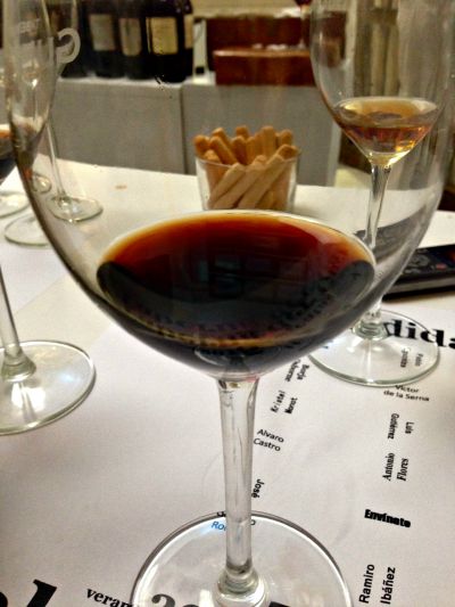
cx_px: 228
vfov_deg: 55.3
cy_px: 304
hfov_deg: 43.0
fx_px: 578
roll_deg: +0.9
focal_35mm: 33
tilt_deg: -29.3
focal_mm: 4.12
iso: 250
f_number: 2.4
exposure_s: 1/20
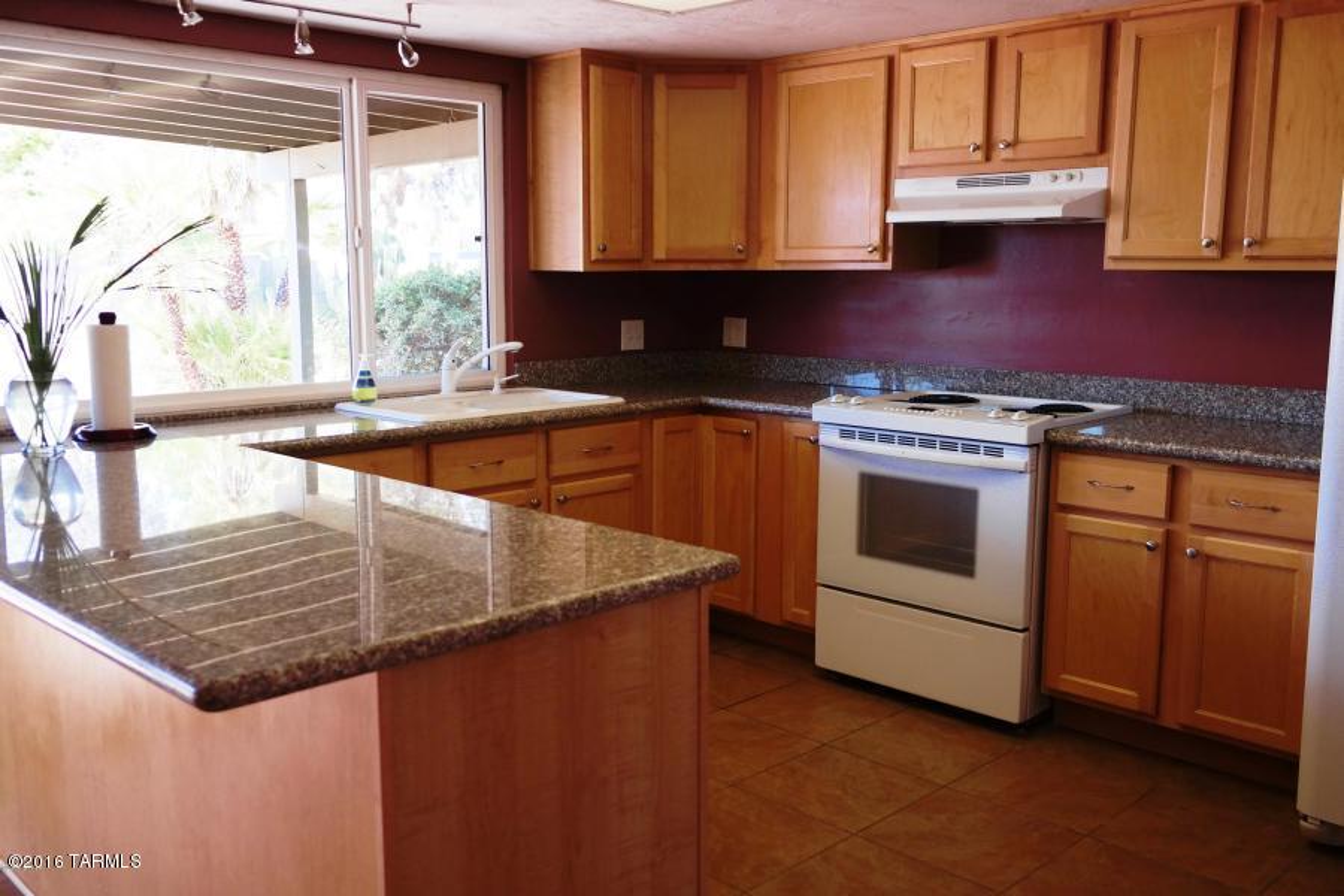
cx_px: 672
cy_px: 448
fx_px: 1232
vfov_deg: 40.0
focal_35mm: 33
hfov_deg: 57.2
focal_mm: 22
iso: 200
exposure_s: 1/80
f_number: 3.5
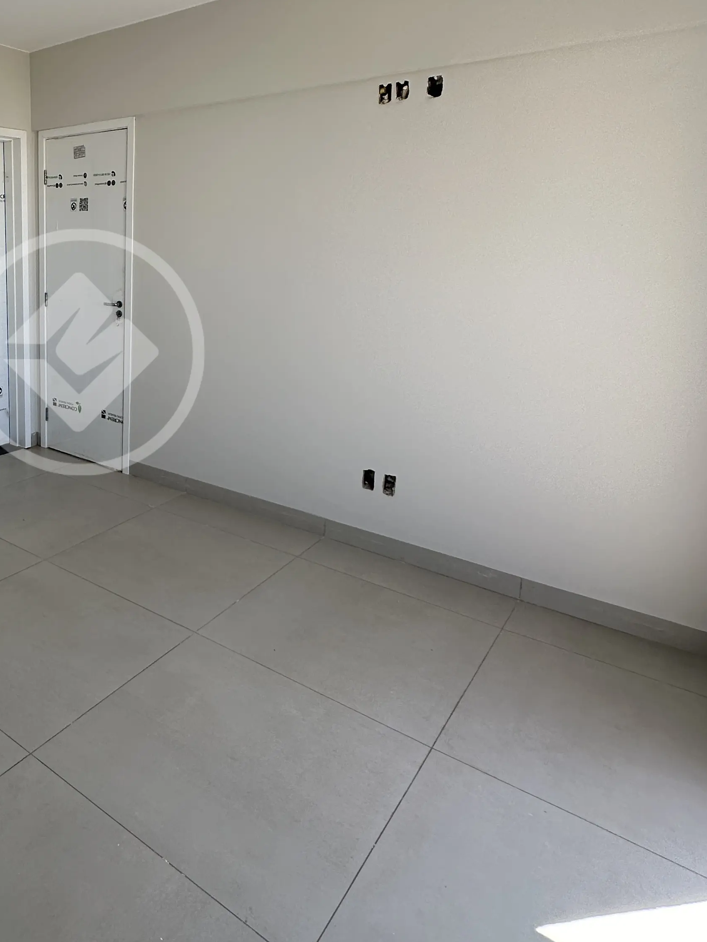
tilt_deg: -11.1
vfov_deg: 68.3
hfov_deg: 49.4
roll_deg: +0.0
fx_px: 681
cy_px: 352
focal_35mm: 25
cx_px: 81
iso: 40
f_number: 2.2
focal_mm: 2.22
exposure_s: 1/140
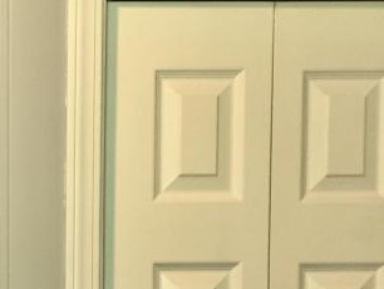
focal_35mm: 97
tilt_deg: -3.2
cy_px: 398
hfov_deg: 19.4
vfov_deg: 14.5
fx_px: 1077
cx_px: -38
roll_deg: +0.2
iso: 125
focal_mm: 4.15
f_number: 2.2
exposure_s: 1/30
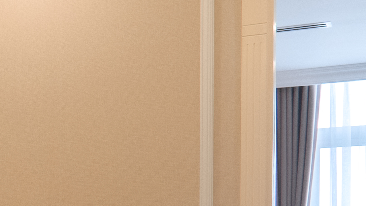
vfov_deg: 11.2
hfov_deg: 16.0
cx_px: -364
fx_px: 1010
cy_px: 304
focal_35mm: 104
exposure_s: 1/30
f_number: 4.5
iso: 400
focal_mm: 12
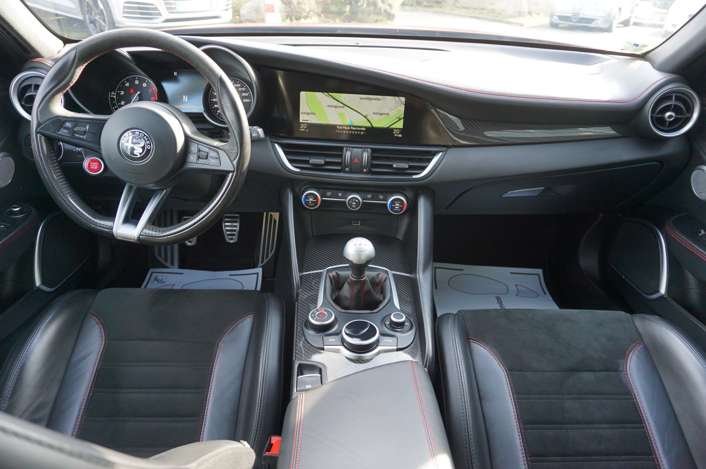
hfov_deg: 73.8
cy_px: 234
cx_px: 353
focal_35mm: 24
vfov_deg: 53.0
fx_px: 470
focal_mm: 16
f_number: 4
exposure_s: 1/160
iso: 500
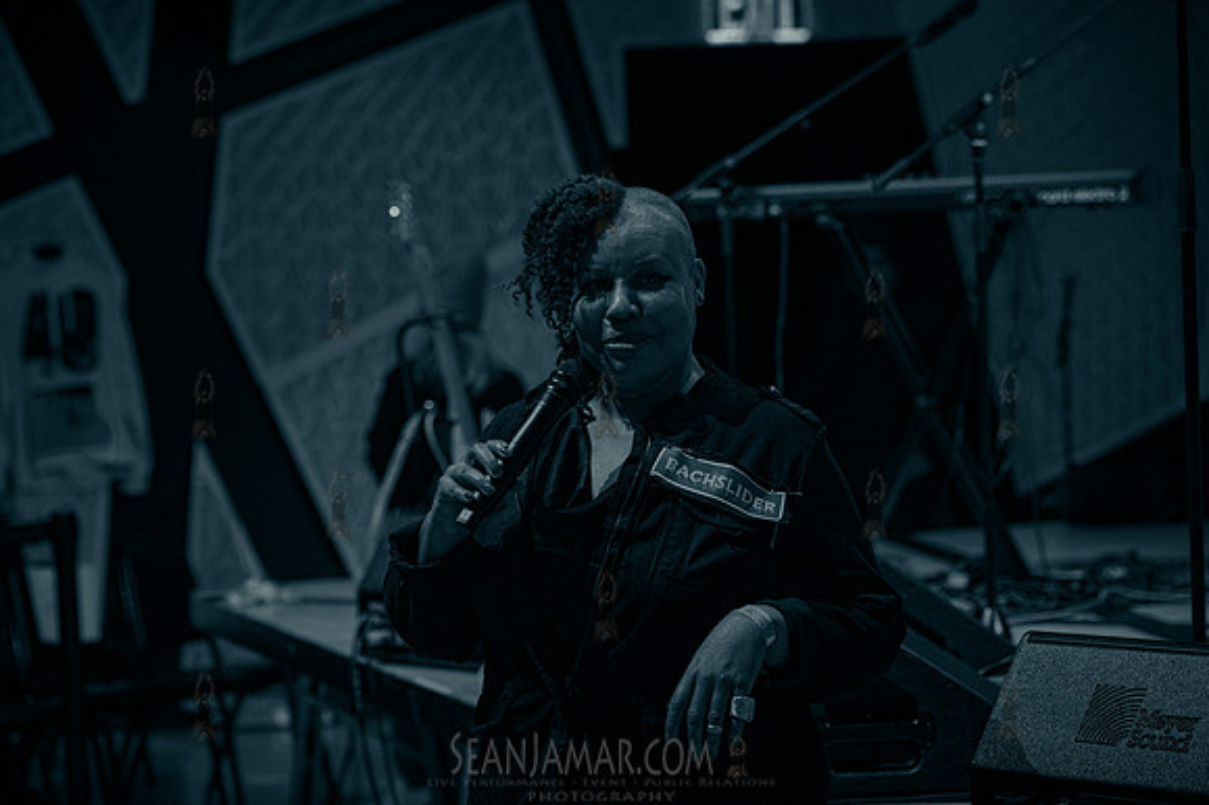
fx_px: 3188
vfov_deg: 14.4
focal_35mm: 95
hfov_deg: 21.5
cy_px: 402
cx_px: 604
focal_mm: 95
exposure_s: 1/400
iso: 10000
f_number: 3.5
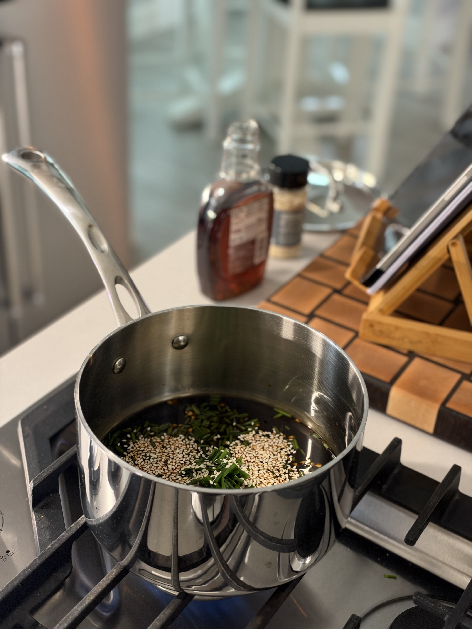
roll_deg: -4.6
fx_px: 873
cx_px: 236
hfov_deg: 30.3
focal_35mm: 48
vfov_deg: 39.7
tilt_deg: -34.4
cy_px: 314
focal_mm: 6.93
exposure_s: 1/30
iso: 320
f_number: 1.48
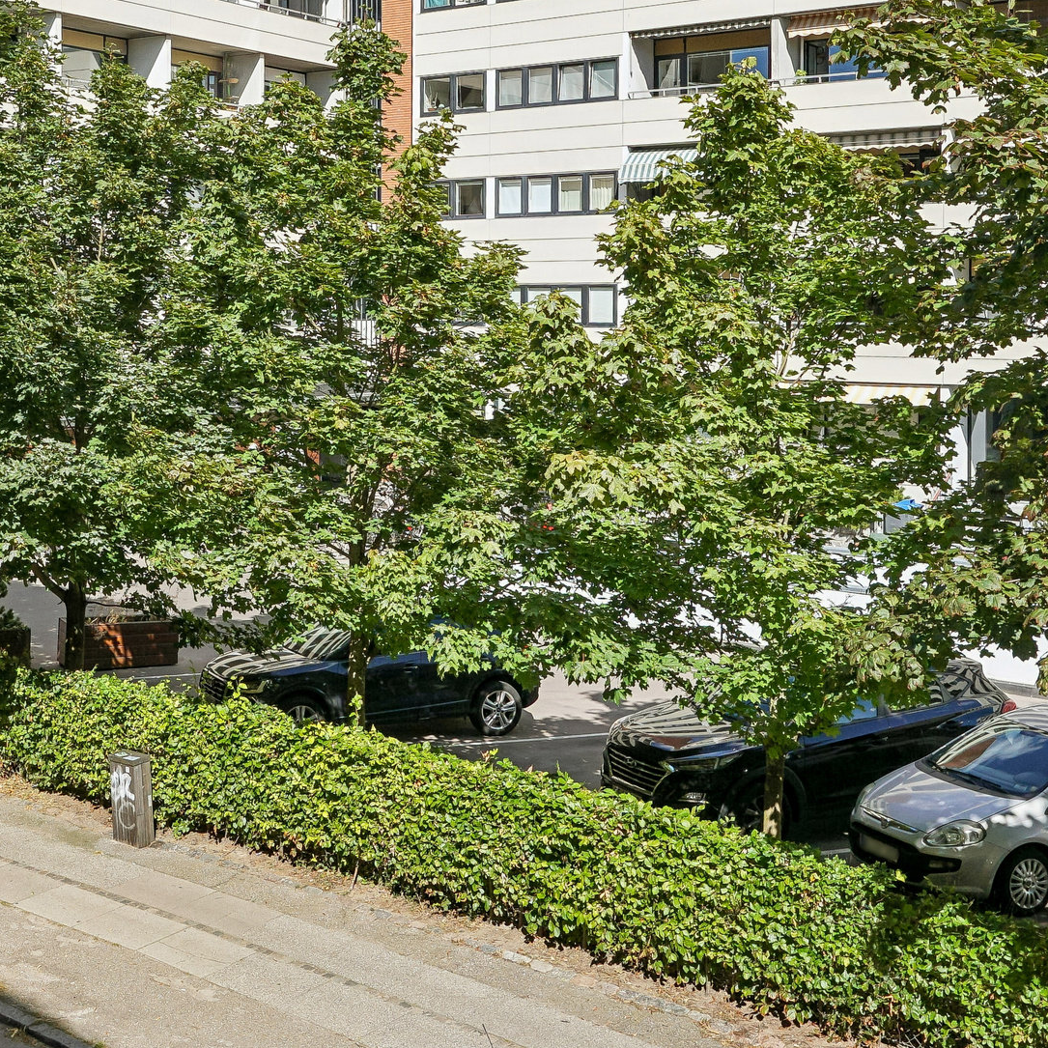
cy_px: 130
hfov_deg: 35.2
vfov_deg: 34.0
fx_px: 1630
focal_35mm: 48
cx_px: 319
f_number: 6.3
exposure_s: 1/800
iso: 200
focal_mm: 13.5
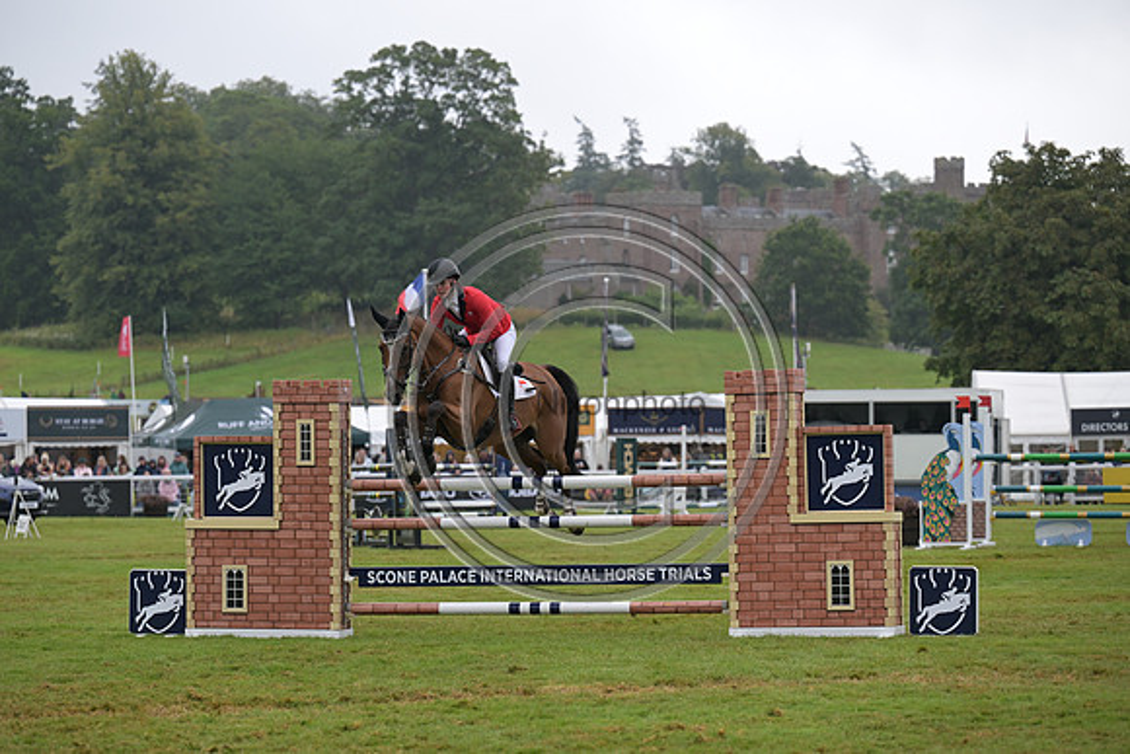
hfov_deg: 16.4
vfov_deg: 11.0
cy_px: 377
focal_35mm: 125
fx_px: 3924
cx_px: 565
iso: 450
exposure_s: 1/1250
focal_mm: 125
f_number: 4
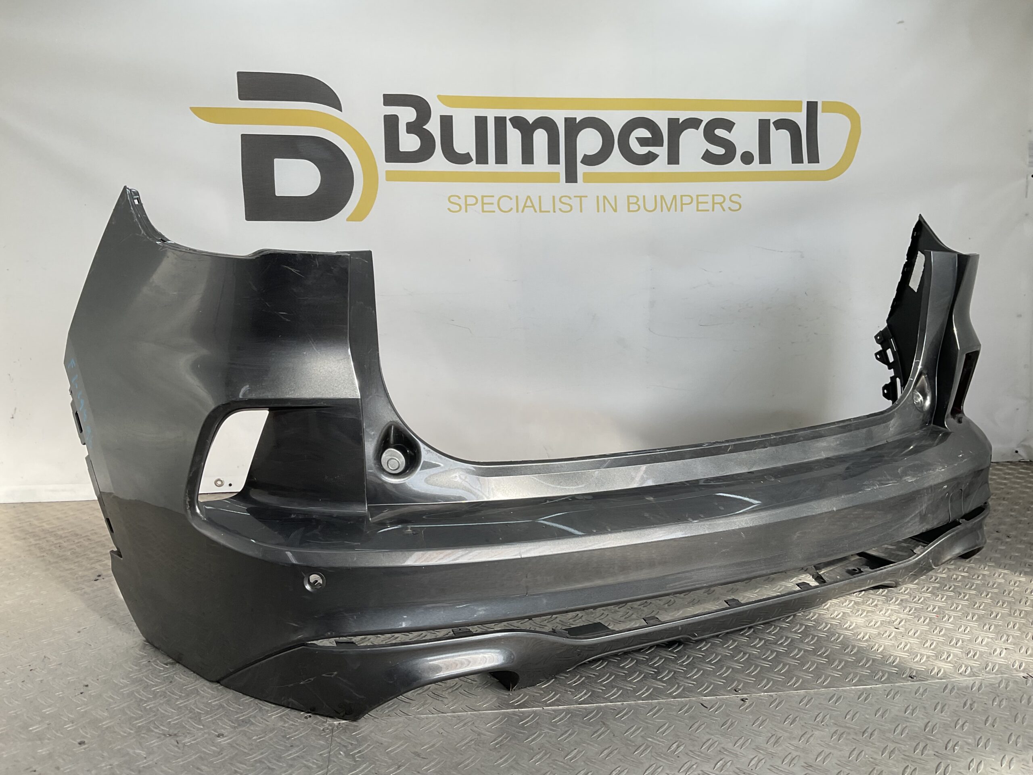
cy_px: 388
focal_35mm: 29
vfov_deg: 48.2
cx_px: 516
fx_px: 865
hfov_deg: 61.7
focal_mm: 3
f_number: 1.8
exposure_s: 1/344
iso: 16
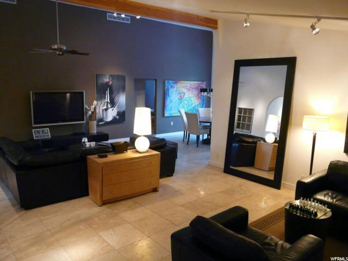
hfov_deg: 63.4
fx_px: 281
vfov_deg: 49.7
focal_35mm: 28
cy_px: 130
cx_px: 174
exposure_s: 1/30
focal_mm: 4.6
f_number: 2.8
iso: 400
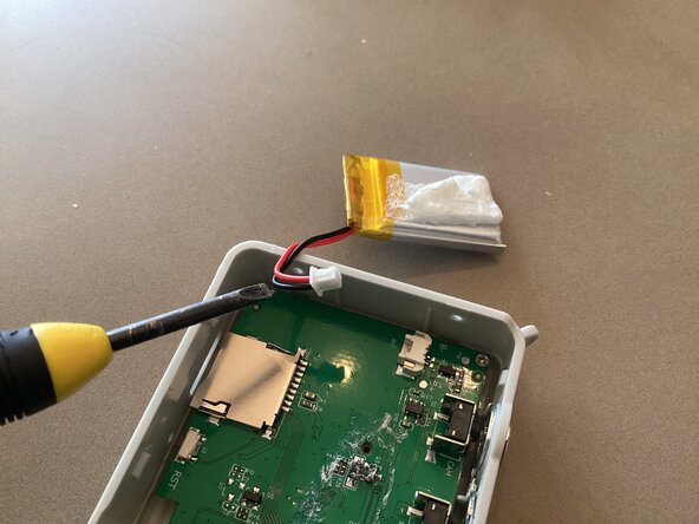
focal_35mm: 31
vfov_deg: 45.4
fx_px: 626
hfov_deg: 58.4
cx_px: 350
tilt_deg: -59.7
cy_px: 262
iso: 400
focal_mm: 3.3
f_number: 2.4
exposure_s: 1/50
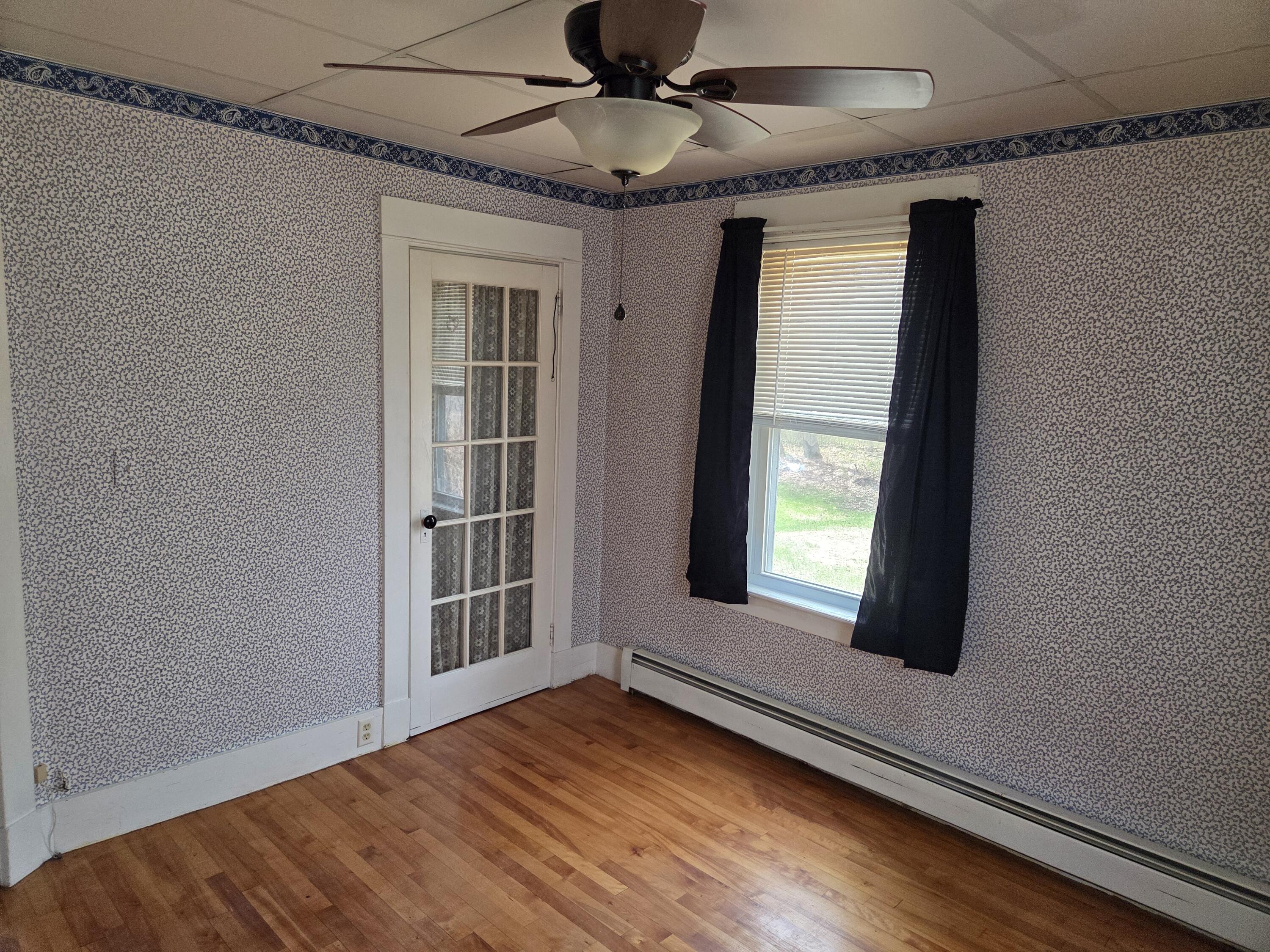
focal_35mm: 23
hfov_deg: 73.9
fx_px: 844
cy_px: 476
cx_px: 635
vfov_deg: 58.9
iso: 200
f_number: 1.8
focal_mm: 5.4
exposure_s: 1/180
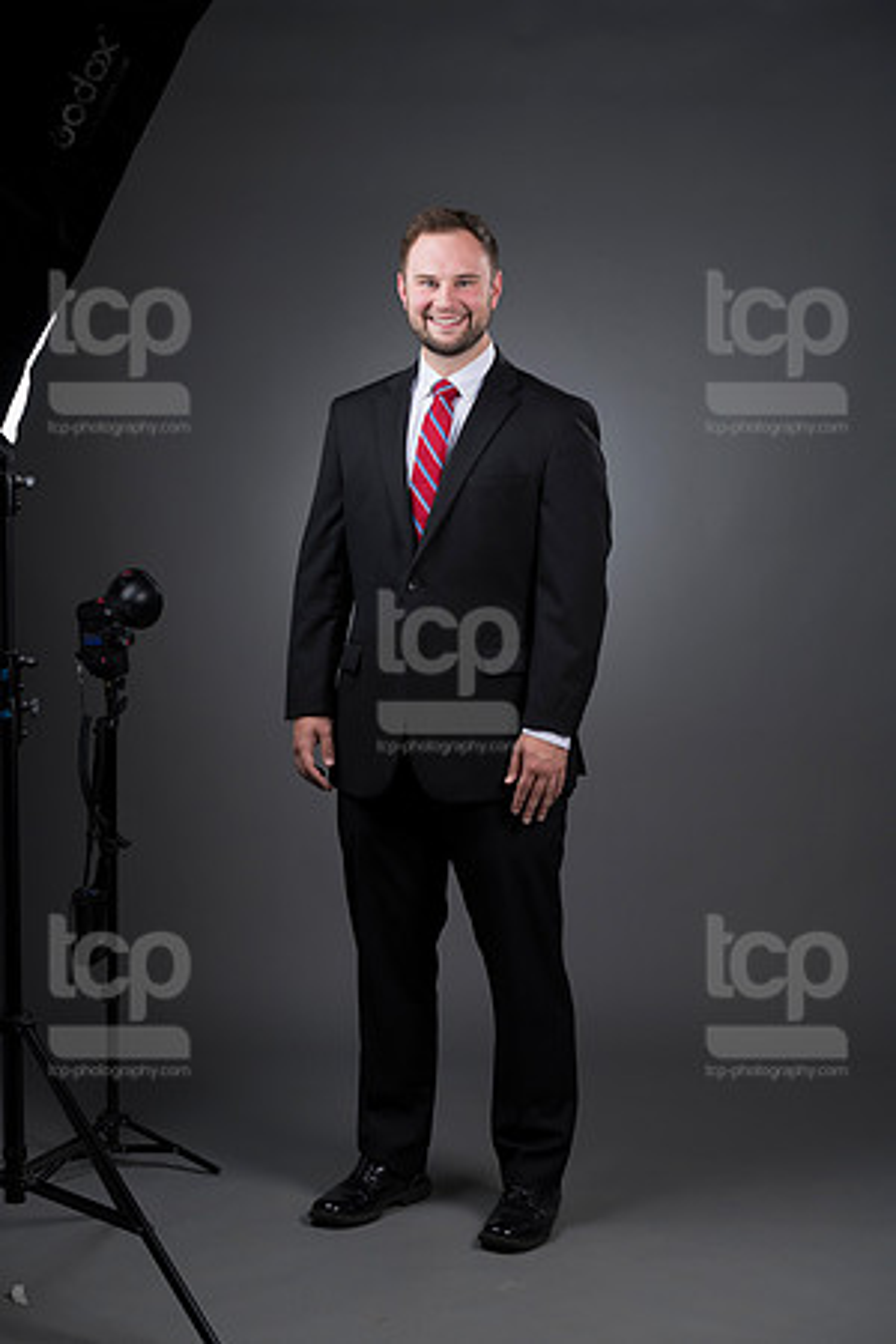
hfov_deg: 17.1
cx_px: 448
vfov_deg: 25.4
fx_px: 2986
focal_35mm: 80
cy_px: 672
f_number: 5.6
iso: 160
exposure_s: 1/250
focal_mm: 80
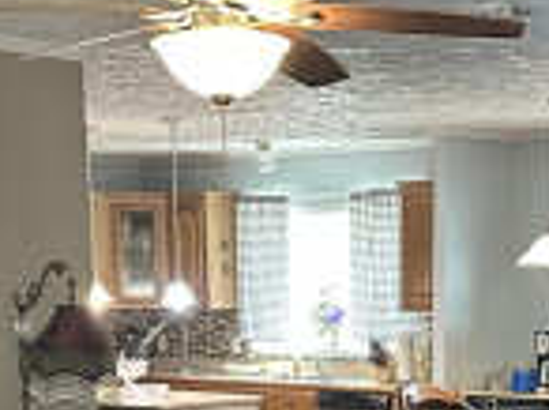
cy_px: 639
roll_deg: -0.8
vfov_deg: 12.7
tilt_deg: -11.1
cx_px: 400
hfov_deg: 17.8
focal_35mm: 110
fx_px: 1742
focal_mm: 6.86
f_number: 1.78
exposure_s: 1/60
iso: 640
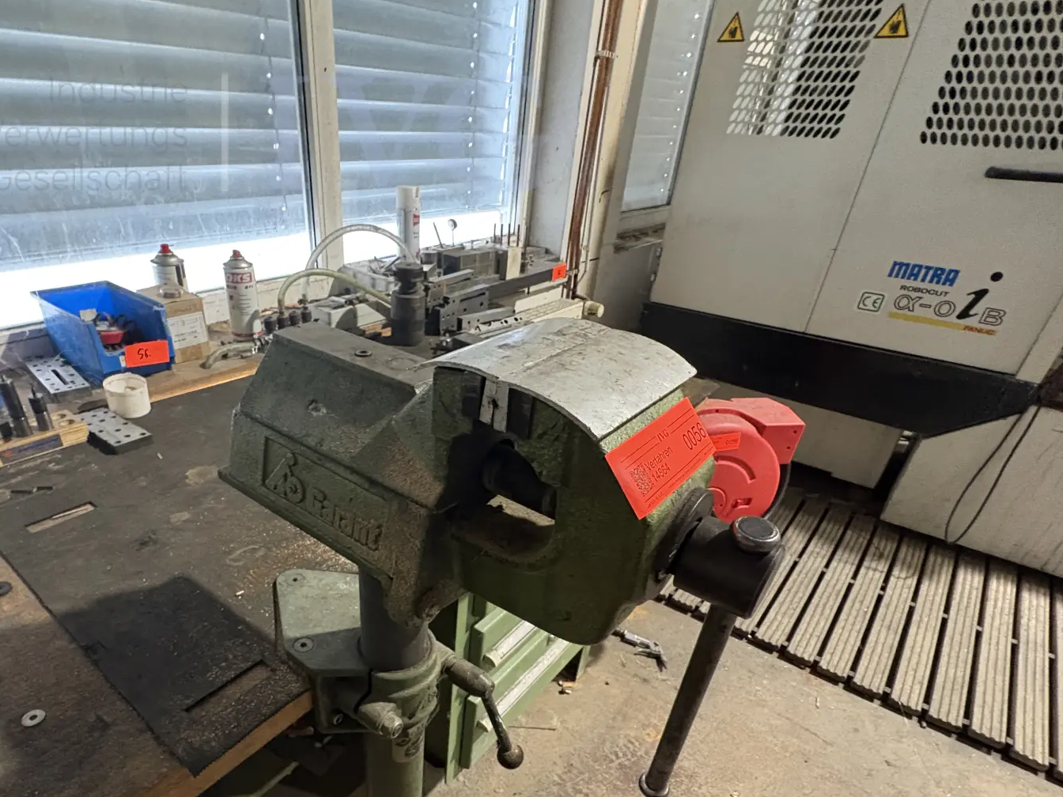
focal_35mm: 20
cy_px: 529
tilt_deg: -34.5
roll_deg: -0.3
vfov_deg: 64.3
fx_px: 614
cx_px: 437
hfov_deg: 81.0
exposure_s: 1/53
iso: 800
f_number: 2.2
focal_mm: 2.22
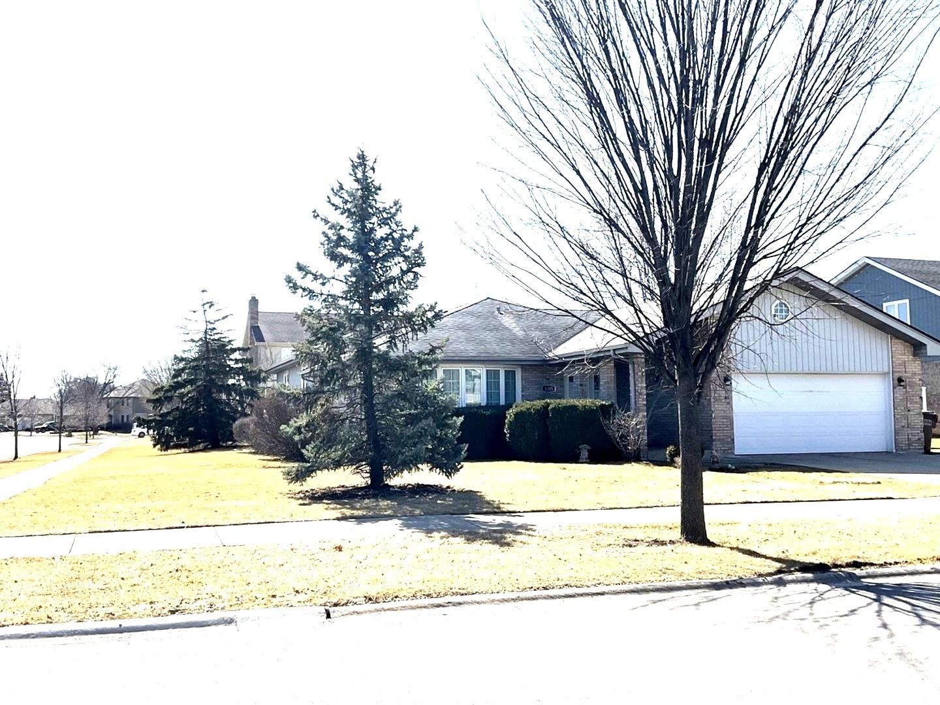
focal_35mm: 29
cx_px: 470
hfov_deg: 61.7
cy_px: 352
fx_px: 787
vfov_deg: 48.2
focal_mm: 3
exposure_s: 1/2959
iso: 16
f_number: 1.8
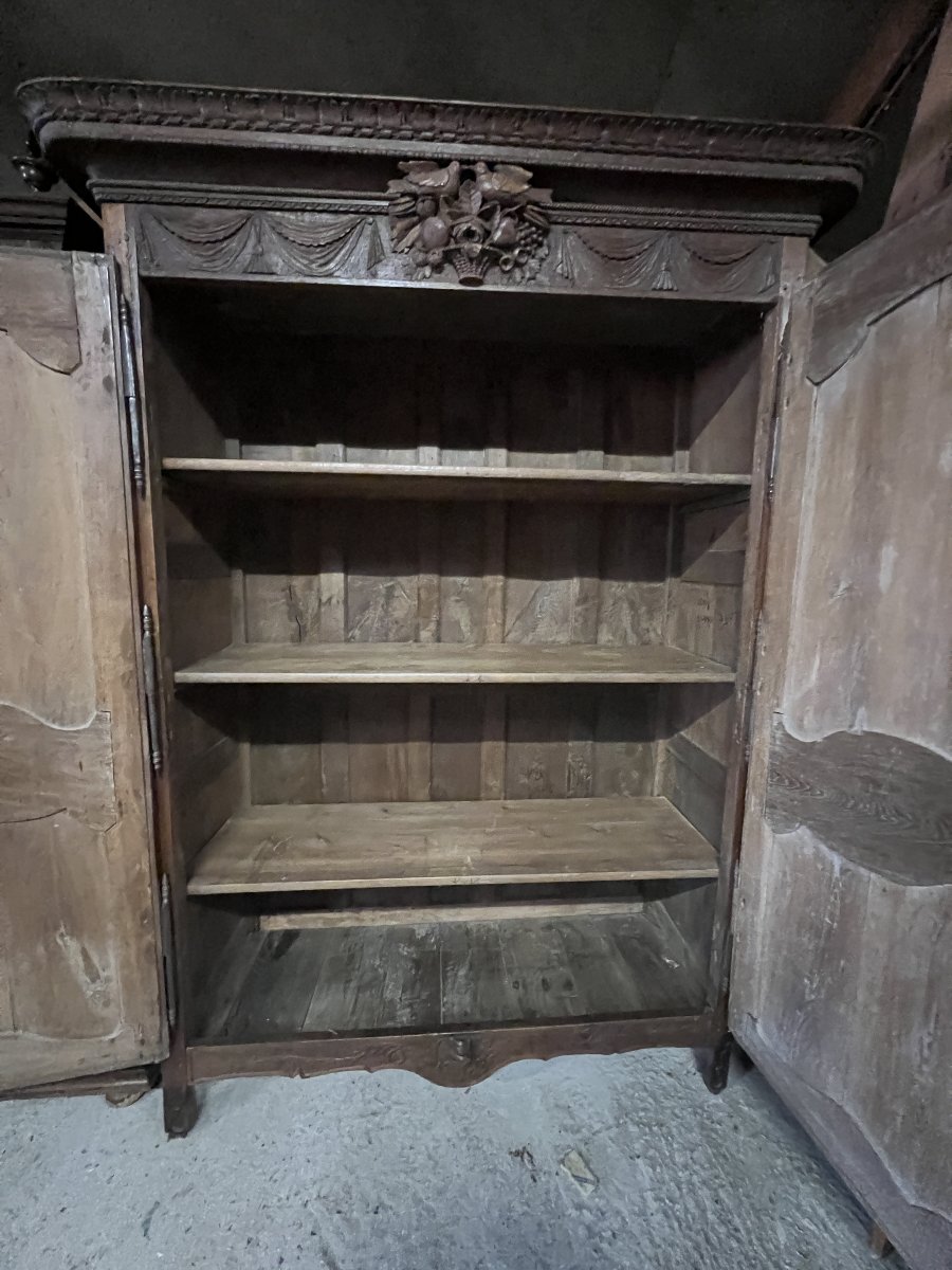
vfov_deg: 106.2
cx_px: 476
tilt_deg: -1.0
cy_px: 635
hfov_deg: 89.9
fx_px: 477
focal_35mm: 13
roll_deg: +0.6
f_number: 1.8
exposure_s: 1/25
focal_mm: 1.57
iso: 1250
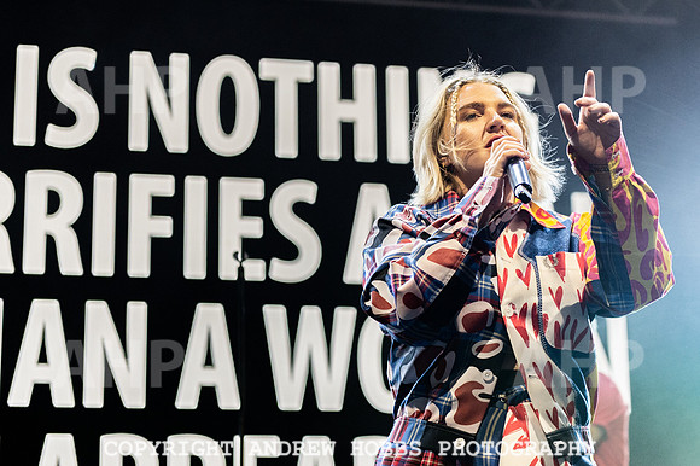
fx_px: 2004
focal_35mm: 103
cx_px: 463
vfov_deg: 13.2
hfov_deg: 19.8
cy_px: 158
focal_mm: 70
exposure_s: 1/800
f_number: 2.8
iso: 2000
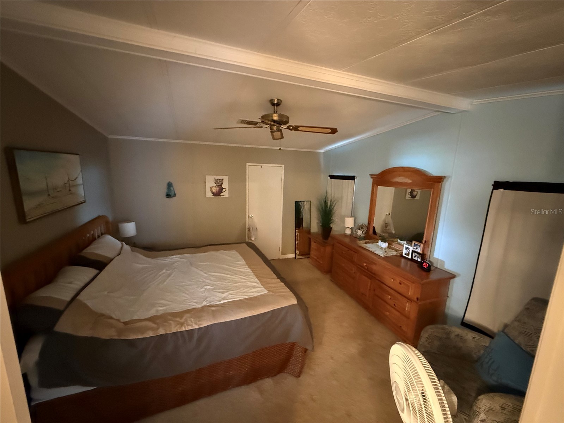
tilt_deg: -8.9
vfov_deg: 85.7
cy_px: 212
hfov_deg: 102.1
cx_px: 282
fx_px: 228
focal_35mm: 14
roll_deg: -1.8
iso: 1600
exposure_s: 1/30
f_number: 2.2
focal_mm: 2.22
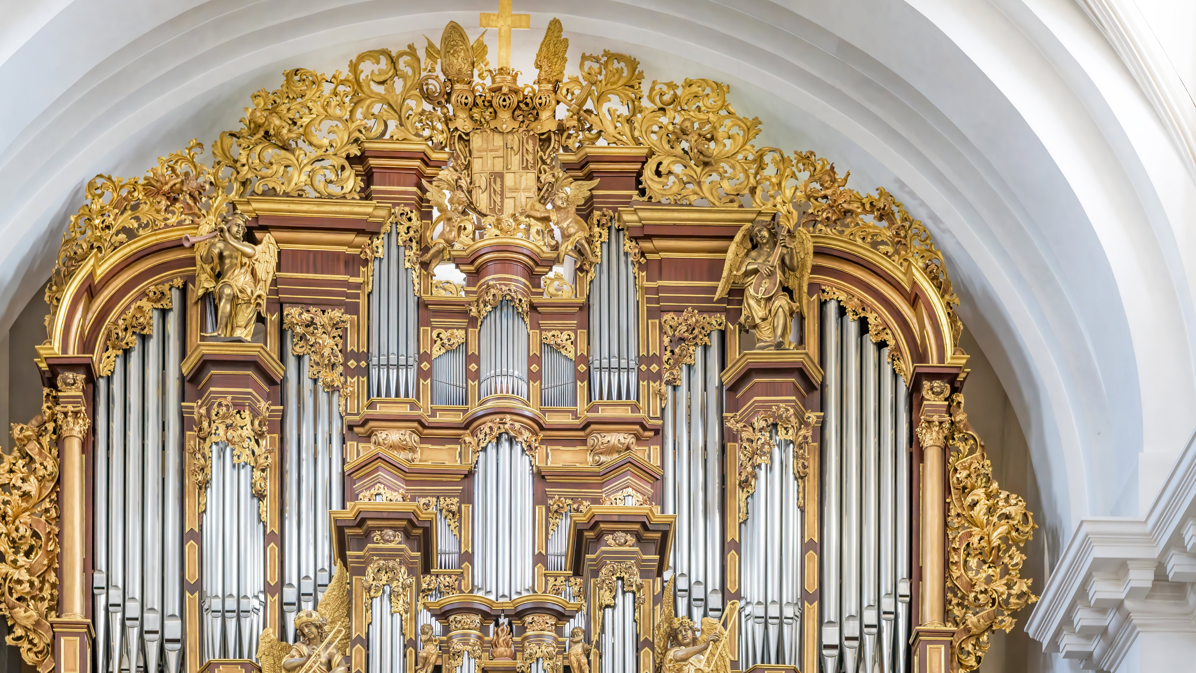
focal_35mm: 83
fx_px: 2632
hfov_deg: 25.6
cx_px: 498
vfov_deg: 14.5
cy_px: 479
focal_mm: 62
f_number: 8
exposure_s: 1/25
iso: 1250
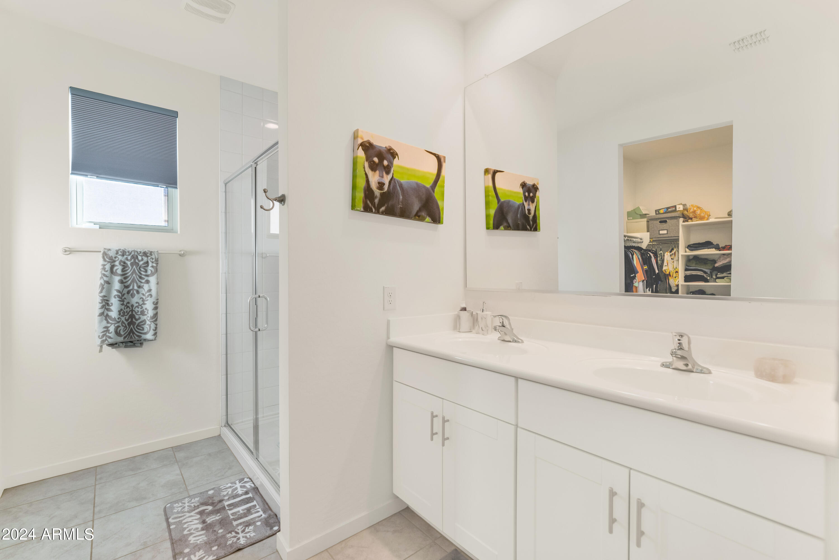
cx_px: 420
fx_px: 373
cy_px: 280
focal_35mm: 16
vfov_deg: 73.7
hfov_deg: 96.7
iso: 200
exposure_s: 1/60
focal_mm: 16
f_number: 4
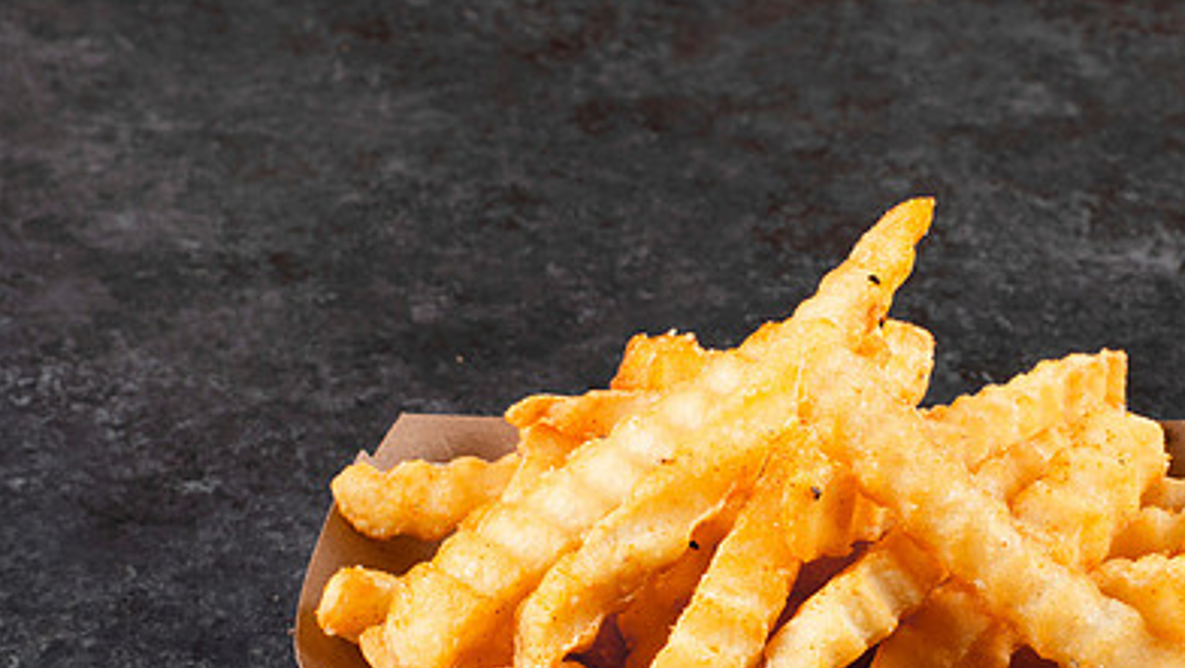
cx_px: 871
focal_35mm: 90
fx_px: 2829
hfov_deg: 23.4
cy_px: 529
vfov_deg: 13.4
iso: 250
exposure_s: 1/200
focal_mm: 50
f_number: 14
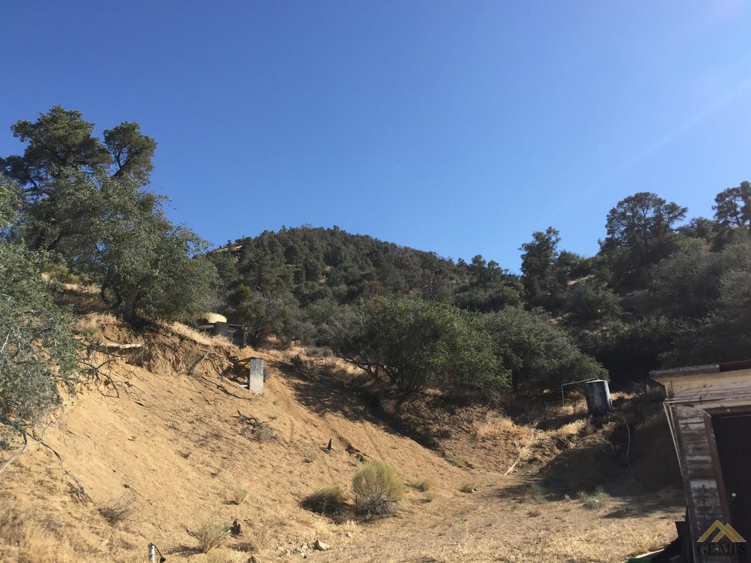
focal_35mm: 29
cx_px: 376
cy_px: 282
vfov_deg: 48.2
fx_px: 629
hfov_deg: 61.7
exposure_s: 1/1364
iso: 32
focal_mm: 4.15
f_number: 2.2
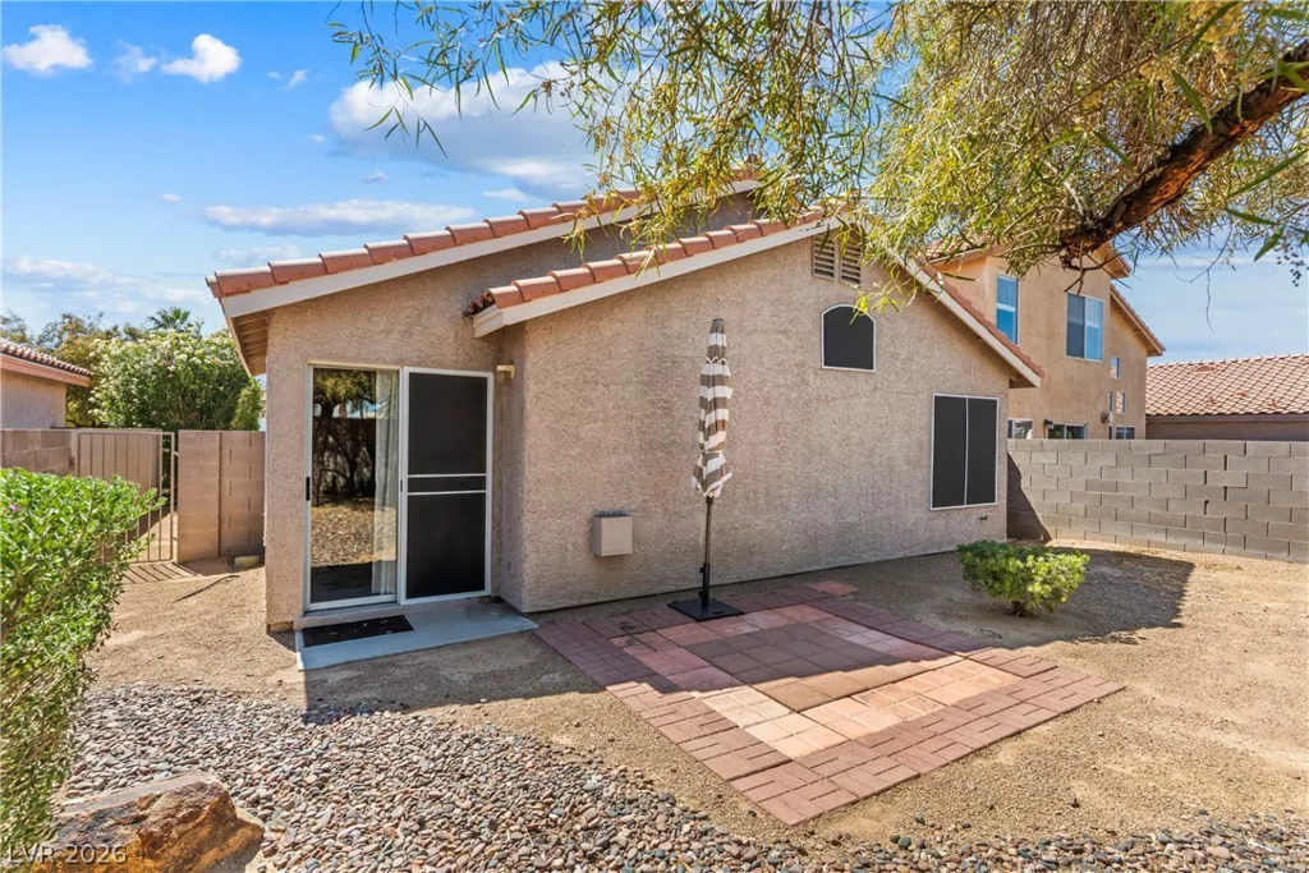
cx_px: 654
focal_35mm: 17
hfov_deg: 93.3
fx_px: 618
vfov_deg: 70.5
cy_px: 436
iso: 400
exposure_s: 1/8000
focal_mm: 17
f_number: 8
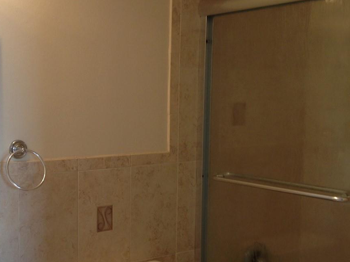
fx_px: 617
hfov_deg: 31.4
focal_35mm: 61
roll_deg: -2.1
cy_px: 164
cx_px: 118
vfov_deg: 24.0
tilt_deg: -6.7
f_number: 2.4
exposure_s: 1/30
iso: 50
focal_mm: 4.12
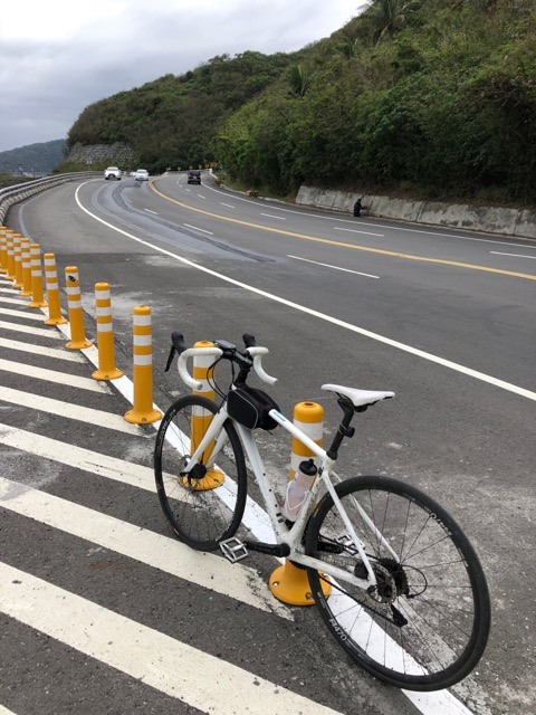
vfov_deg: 63.4
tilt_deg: -15.1
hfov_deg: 49.7
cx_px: 268
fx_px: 578
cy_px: 358
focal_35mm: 28
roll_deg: -0.1
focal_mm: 4
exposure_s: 1/276
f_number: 1.8
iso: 20
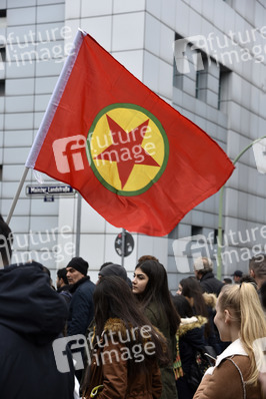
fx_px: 833
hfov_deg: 18.2
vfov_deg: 27.0
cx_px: 133
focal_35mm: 75
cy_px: 200
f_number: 6.3
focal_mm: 75
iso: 400
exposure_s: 1/160
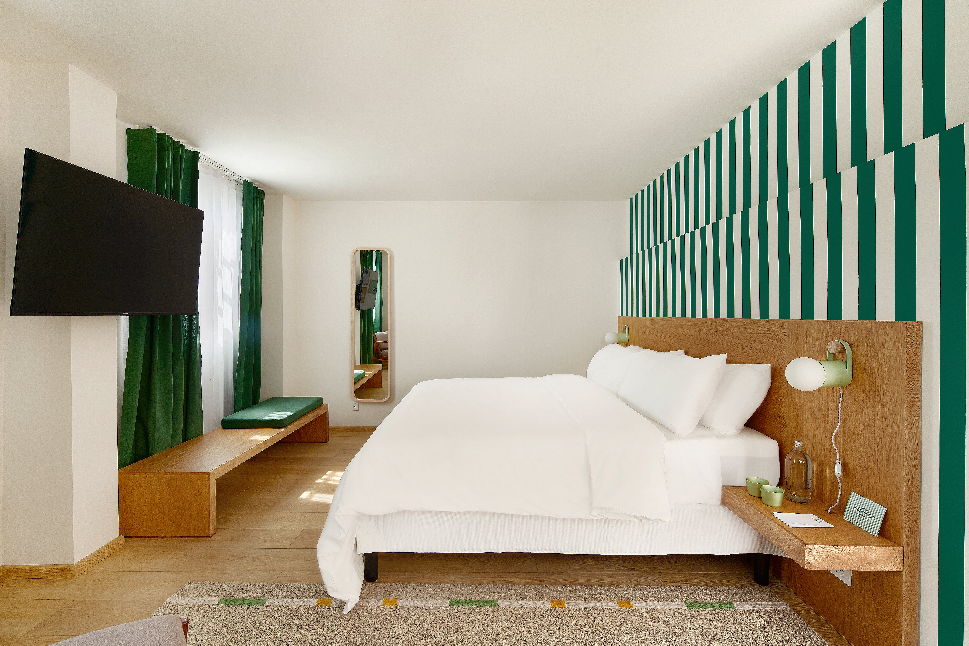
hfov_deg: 93.3
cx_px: 484
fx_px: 458
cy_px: 323
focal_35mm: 17
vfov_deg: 70.4
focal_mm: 17
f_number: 11
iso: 200
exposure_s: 1/8
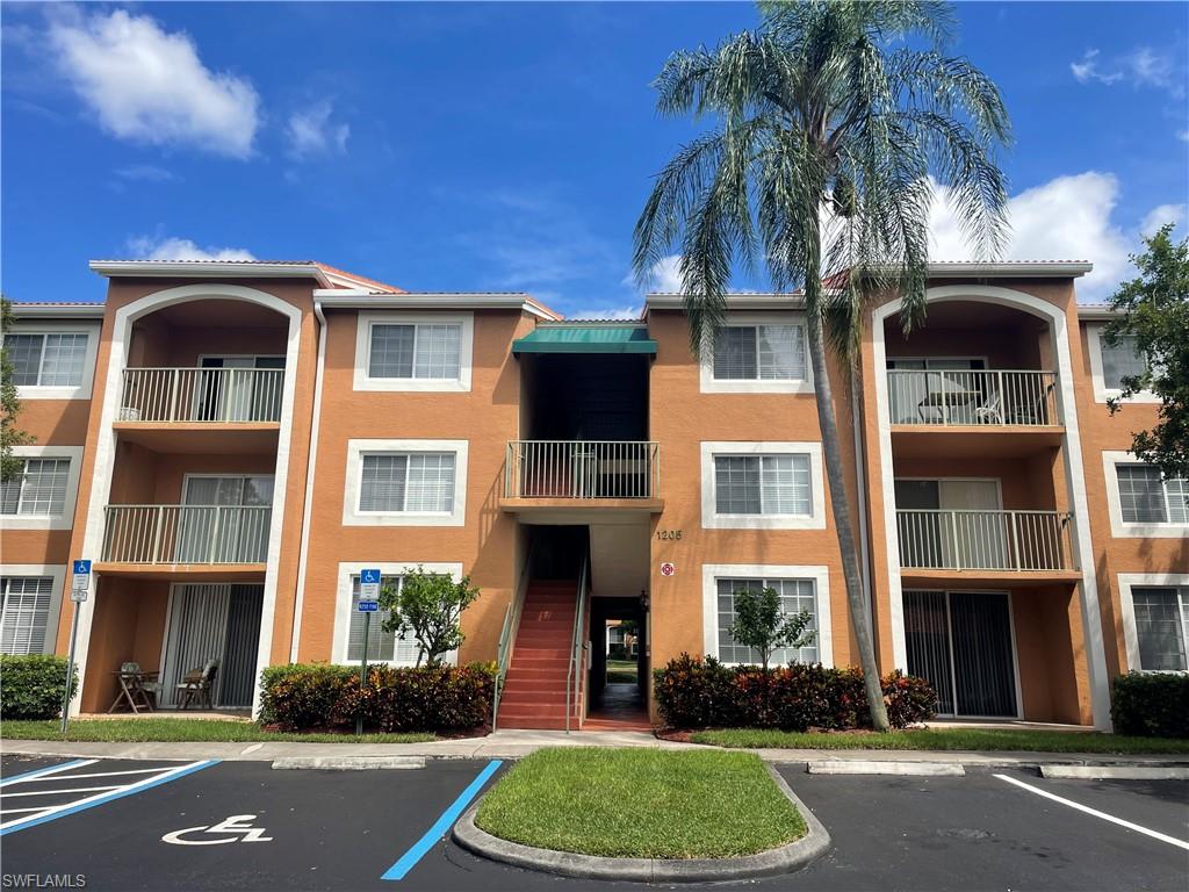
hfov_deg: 67.3
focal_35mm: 26
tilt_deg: +12.9
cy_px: 446
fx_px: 893
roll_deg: -0.7
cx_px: 594
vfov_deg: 53.1
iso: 32
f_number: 1.6
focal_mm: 4.2
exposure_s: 1/3125
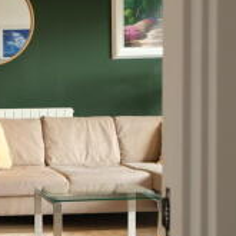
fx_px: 509
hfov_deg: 22.6
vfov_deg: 26.0
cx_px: -89
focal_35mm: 66
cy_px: 84
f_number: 2.8
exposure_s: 1/26
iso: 250
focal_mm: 18
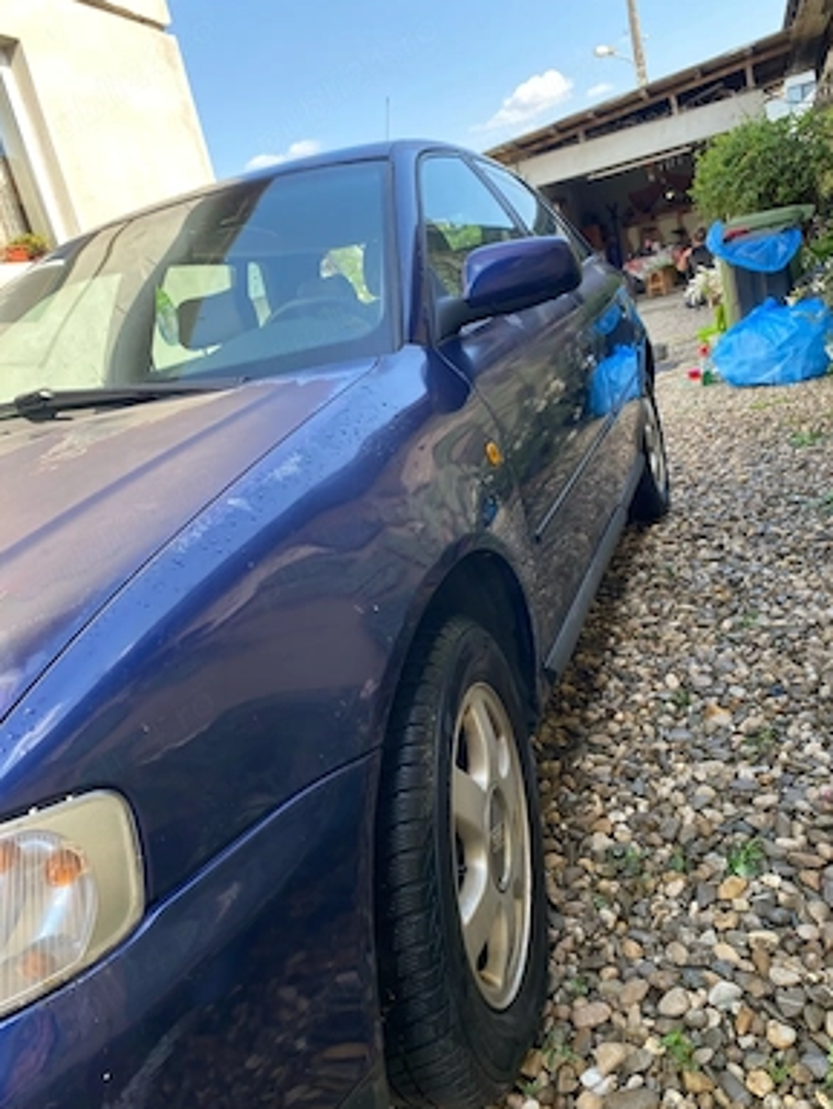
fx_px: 866
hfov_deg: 51.4
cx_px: 404
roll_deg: +14.5
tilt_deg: -15.3
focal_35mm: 27
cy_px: 570
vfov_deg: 65.3
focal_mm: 4.25
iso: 32
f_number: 1.8
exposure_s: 1/312
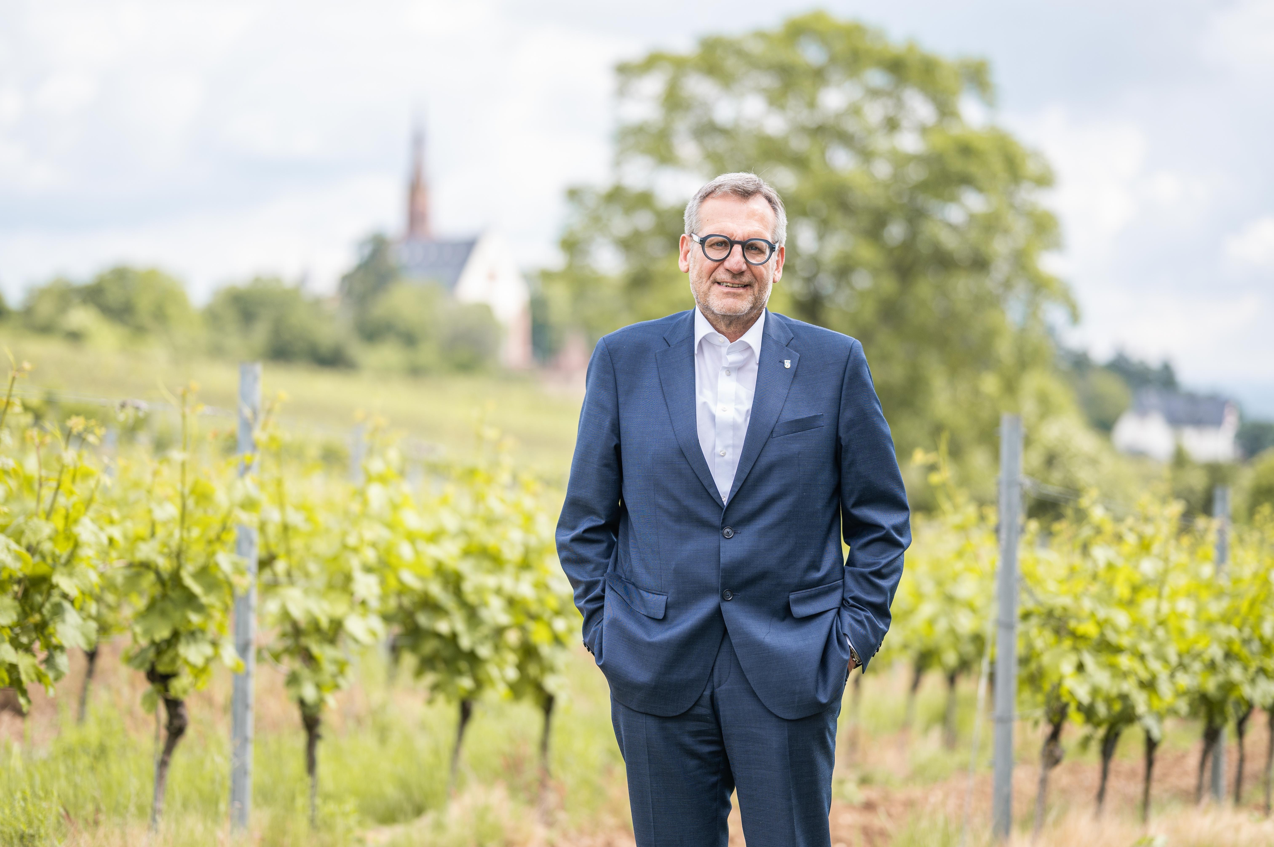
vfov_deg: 16.1
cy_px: 424
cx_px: 637
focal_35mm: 85
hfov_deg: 23.9
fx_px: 3006
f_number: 1.8
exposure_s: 1/1600
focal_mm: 85
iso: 100
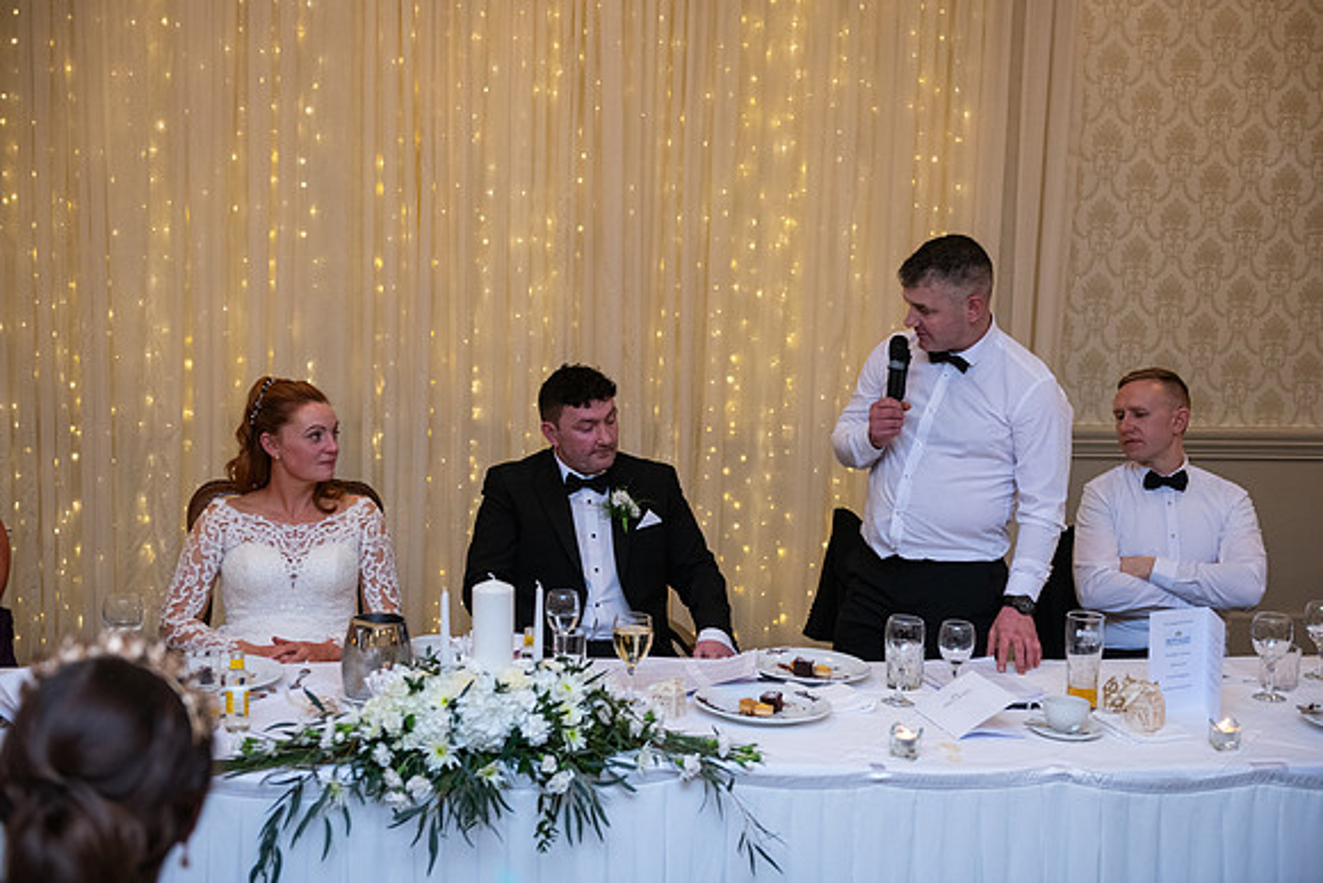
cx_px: 662
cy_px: 442
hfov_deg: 41.1
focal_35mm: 48
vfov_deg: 28.1
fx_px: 1764
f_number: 3.5
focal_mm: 48
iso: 1000
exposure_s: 1/160
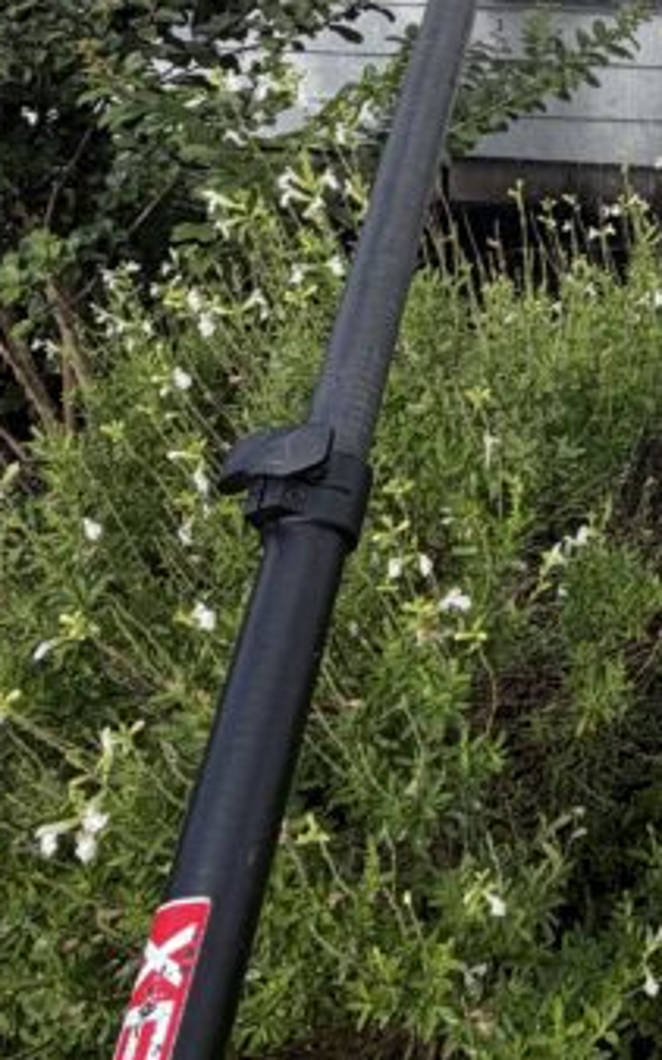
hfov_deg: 24.2
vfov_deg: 40.7
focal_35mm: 45
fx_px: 1300
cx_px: 913
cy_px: 88
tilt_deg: -13.2
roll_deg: -3.1
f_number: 2.2
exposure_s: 1/770
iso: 25
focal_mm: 2.22
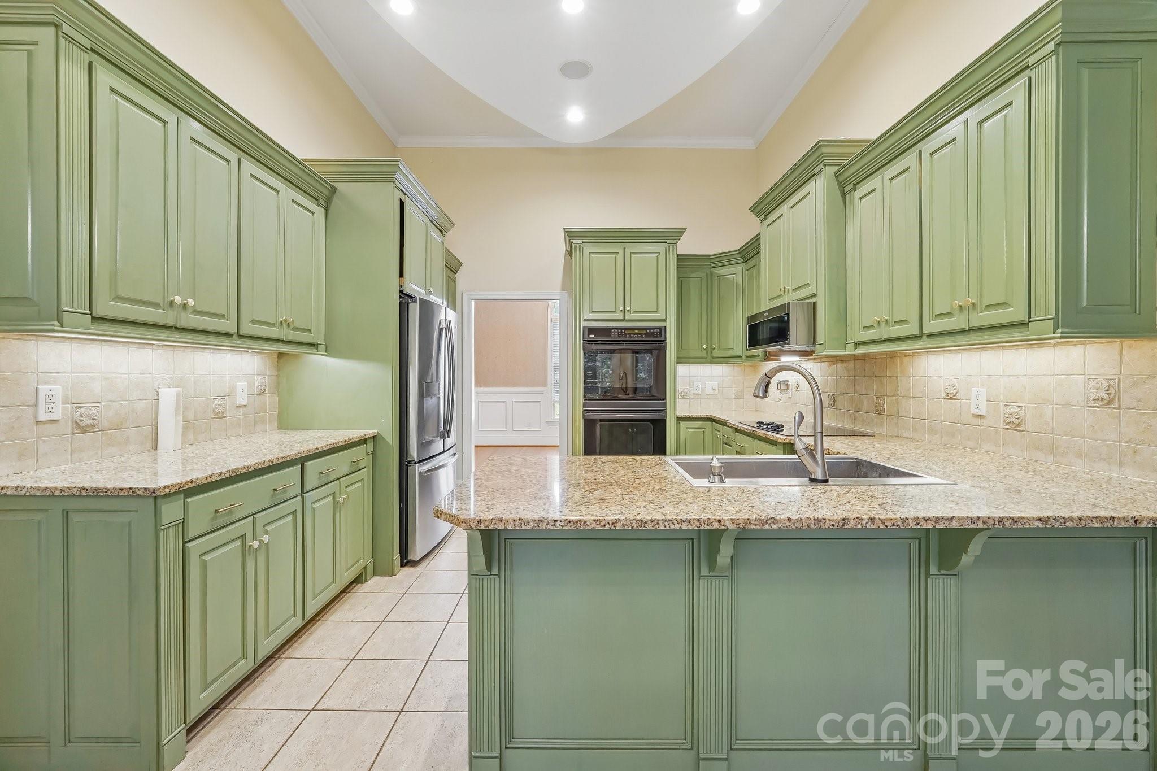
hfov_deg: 100.4
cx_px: 578
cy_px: 386
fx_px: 482
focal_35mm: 15
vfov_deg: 77.3
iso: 400
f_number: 8
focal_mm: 10
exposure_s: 1/4
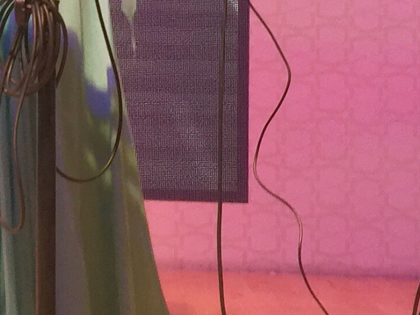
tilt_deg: +7.9
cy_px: -143
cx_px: 52
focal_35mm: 131
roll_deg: -3.9
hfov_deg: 14.9
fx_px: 1589
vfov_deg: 10.9
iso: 40
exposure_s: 1/17
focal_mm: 4.15
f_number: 2.2
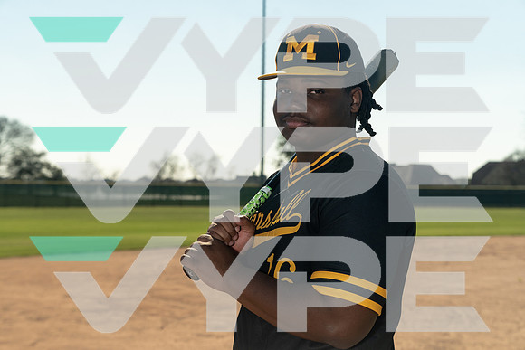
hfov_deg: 34.5
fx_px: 846
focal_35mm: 58
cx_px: 262
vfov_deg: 23.4
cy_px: 175
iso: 500
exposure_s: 1/200
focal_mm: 58
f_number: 5.6
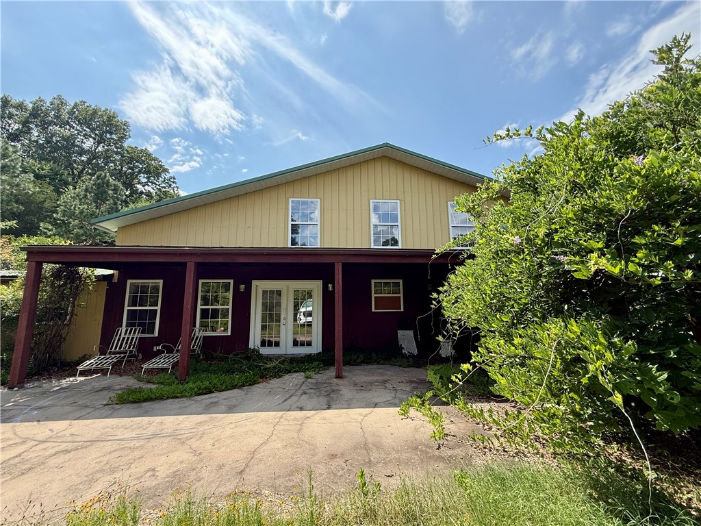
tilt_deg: +8.8
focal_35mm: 14
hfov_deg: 102.1
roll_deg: +1.1
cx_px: 350
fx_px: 284
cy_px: 263
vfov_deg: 85.7
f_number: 2.2
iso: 64
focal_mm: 2.22
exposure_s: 1/751
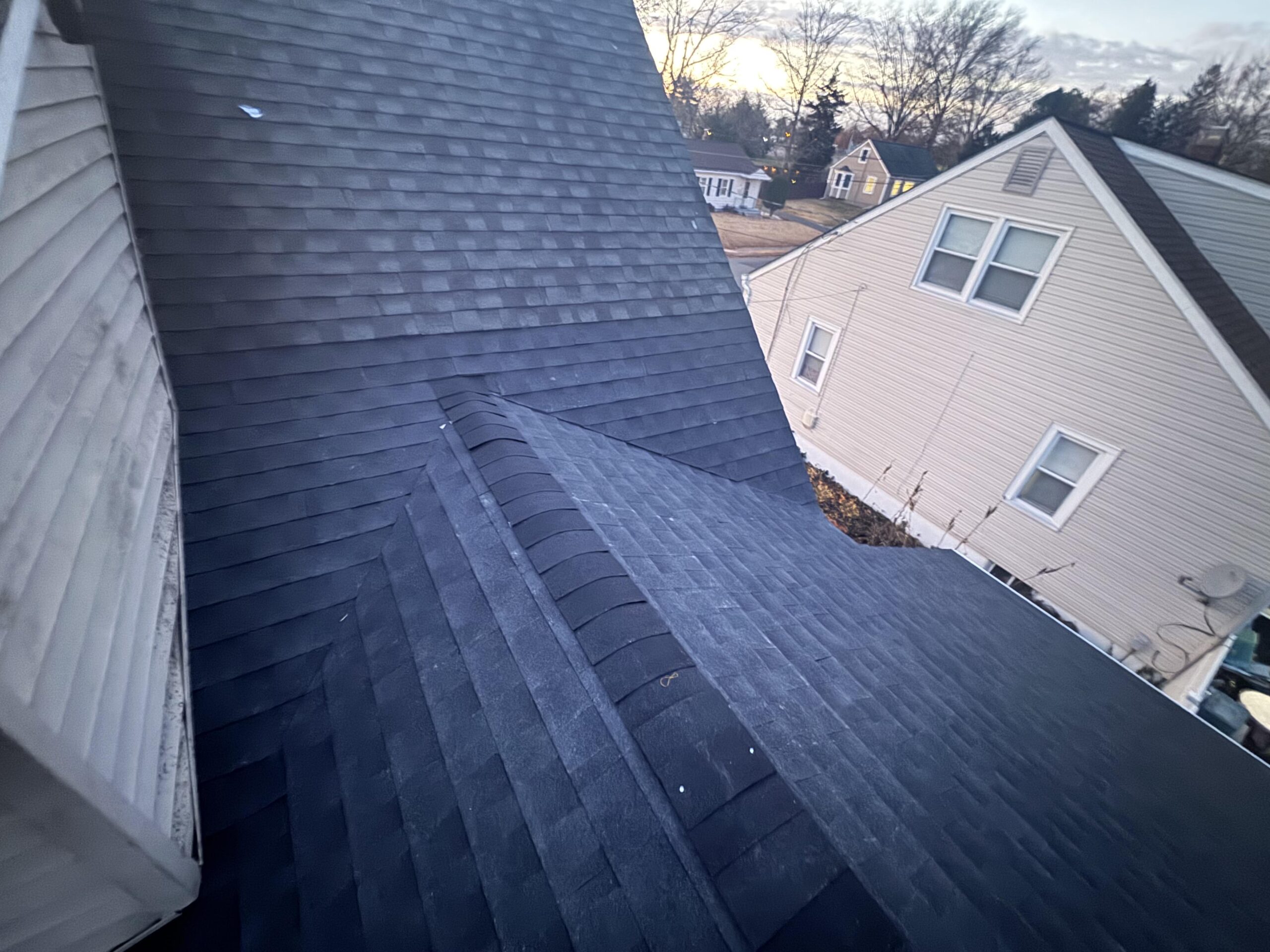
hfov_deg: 102.1
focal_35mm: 14
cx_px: 635
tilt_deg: -38.3
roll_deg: -8.0
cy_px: 476
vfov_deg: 85.7
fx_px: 514
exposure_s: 1/4
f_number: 2.2
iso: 1250
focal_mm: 2.22
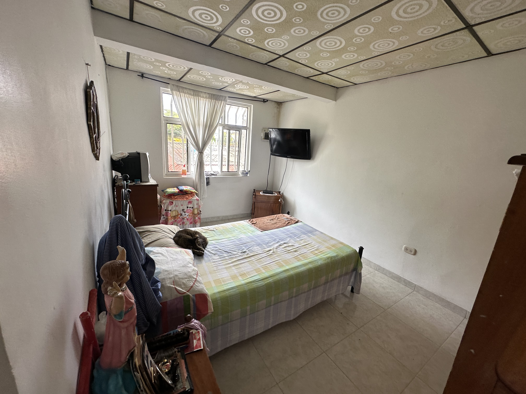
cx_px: 263
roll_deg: -6.5
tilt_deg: -13.3
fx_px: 213
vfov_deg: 85.7
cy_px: 197
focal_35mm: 14
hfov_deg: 102.1
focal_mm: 2.22
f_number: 2.2
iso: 64
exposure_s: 1/99
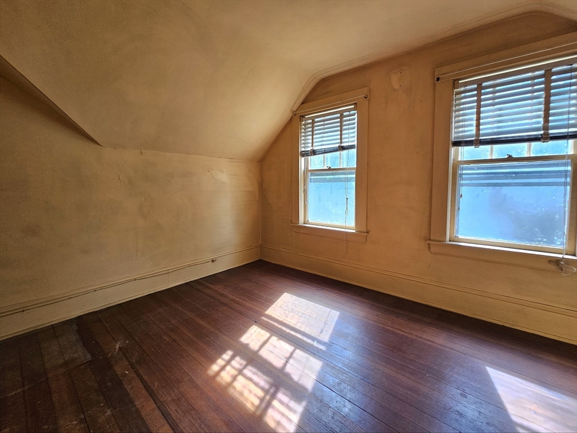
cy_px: 216
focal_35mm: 13
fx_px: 217
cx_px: 288
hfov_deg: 106.2
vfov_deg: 89.9
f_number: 2.2
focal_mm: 2.2
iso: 80
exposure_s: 1/60.2
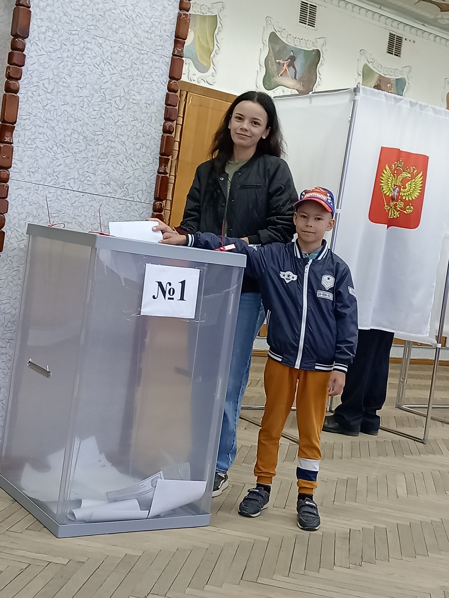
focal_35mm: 50
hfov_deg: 29.1
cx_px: 224
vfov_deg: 38.2
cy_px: 299
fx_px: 865
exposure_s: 1/25
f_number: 1.8
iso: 325
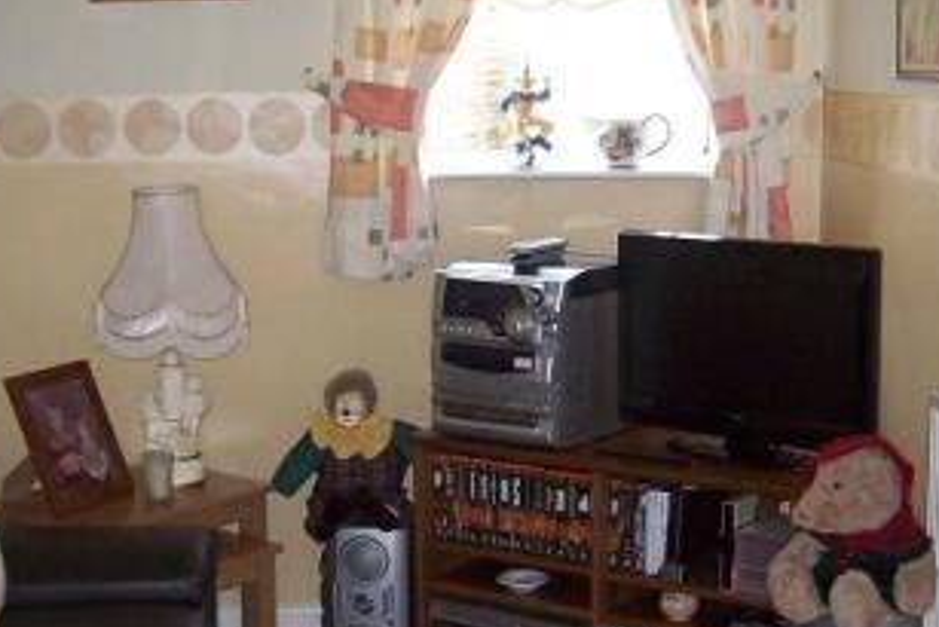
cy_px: 390
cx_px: 506
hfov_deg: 28.4
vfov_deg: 19.2
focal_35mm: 71
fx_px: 1853
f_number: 2.7
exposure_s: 1/64
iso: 200
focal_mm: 6
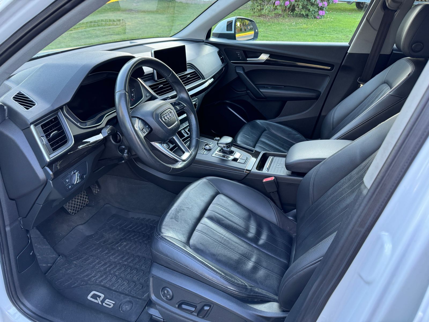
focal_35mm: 24
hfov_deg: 71.6
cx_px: 214
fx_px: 297
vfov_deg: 56.8
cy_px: 161
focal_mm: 6.76
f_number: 1.78
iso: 200
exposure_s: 1/93
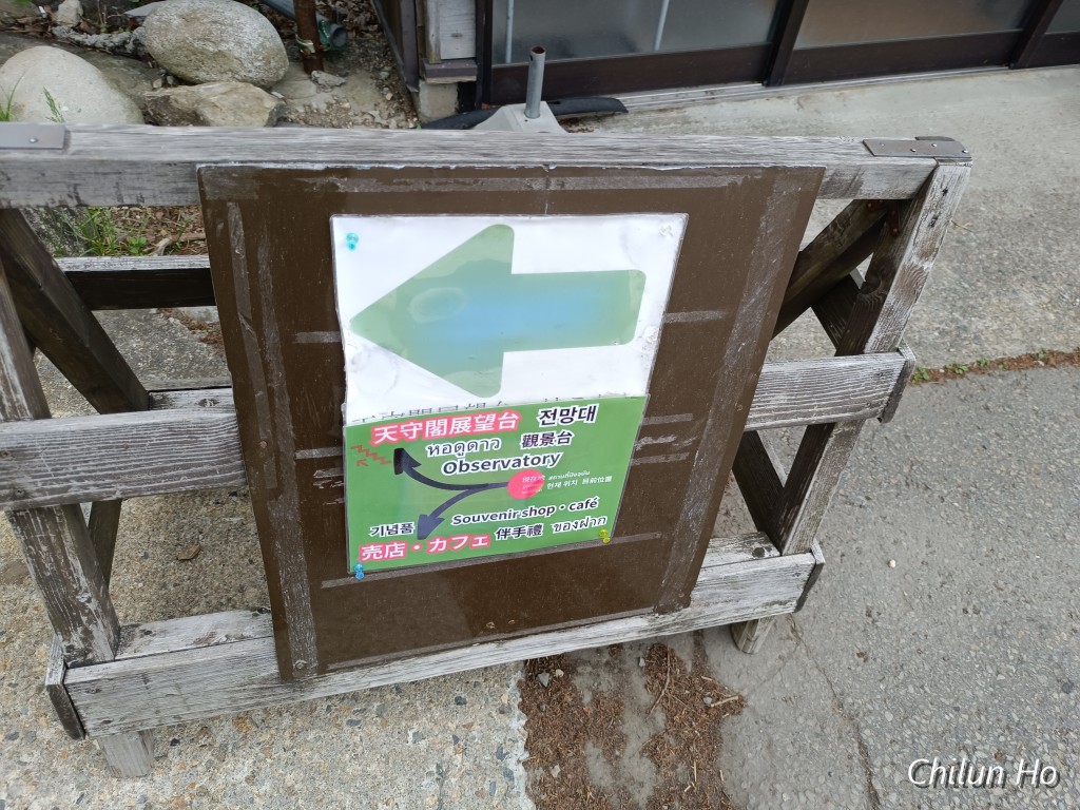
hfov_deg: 71.6
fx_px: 749
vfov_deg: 56.8
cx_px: 540
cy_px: 405
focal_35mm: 24
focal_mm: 6.14
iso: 50
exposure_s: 1/164
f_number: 1.65
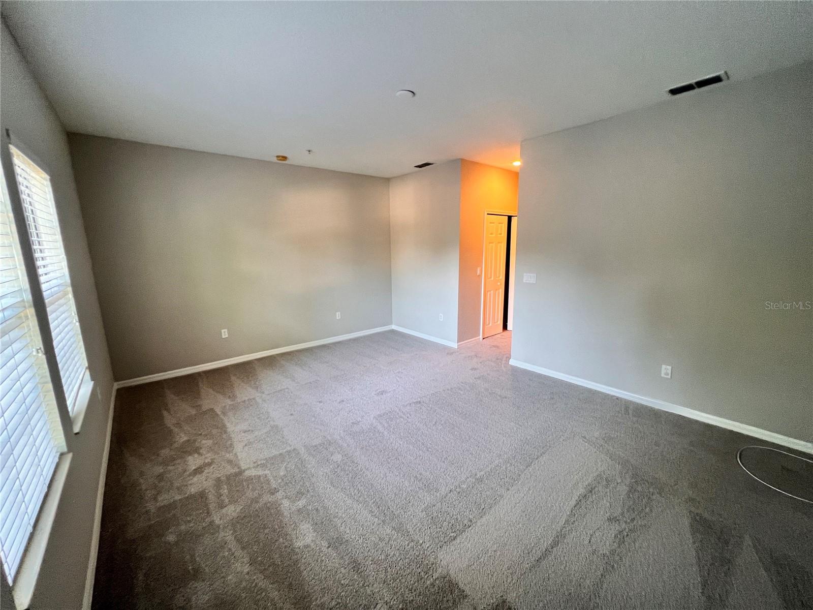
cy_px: 305
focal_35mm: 13
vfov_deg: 89.9
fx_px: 305
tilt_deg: -9.5
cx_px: 406
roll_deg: +1.5
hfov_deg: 106.2
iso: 200
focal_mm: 1.57
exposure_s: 1/60
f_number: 1.8
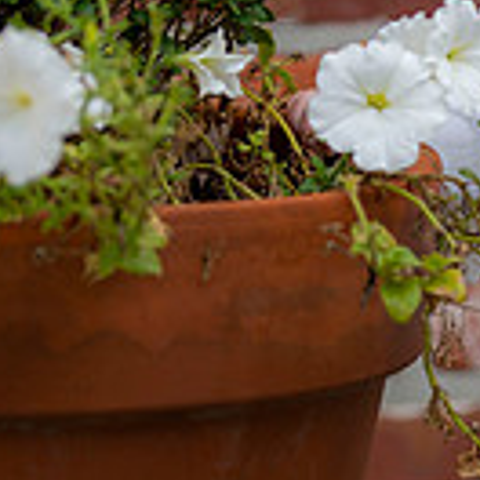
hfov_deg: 4.2
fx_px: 6448
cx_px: 655
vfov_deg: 4.3
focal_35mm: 411
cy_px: 320
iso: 50
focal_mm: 110
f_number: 2.8
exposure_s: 1/200
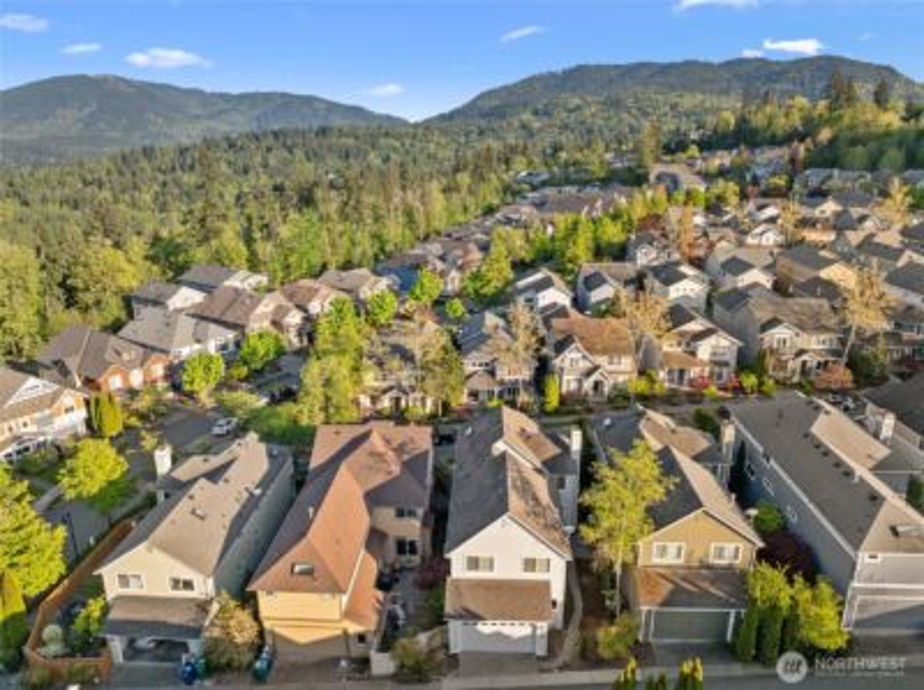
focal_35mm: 24
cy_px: 345
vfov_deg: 56.7
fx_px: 640
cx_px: 462
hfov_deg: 71.7
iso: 170
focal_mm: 12.29
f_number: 2.8
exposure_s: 1/800
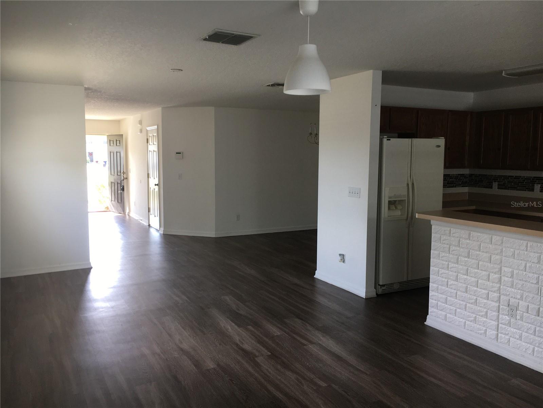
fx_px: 455
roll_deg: -0.9
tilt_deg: -6.9
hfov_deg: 61.7
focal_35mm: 29
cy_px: 204
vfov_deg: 48.2
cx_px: 272
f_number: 2.2
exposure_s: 1/60
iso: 32
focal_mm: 4.15
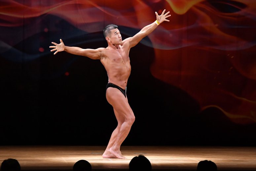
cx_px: 128
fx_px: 1542
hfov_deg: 9.5
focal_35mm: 217
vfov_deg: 6.3
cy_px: 86
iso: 4000
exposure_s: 1/400
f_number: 5.6
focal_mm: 145
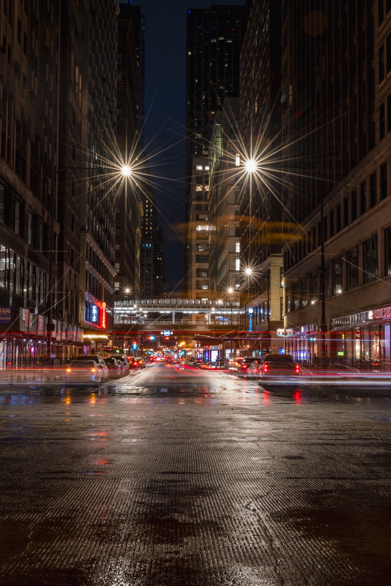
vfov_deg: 39.6
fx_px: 815
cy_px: 293
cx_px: 196
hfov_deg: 27.0
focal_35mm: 50
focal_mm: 50
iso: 31
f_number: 16
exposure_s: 25
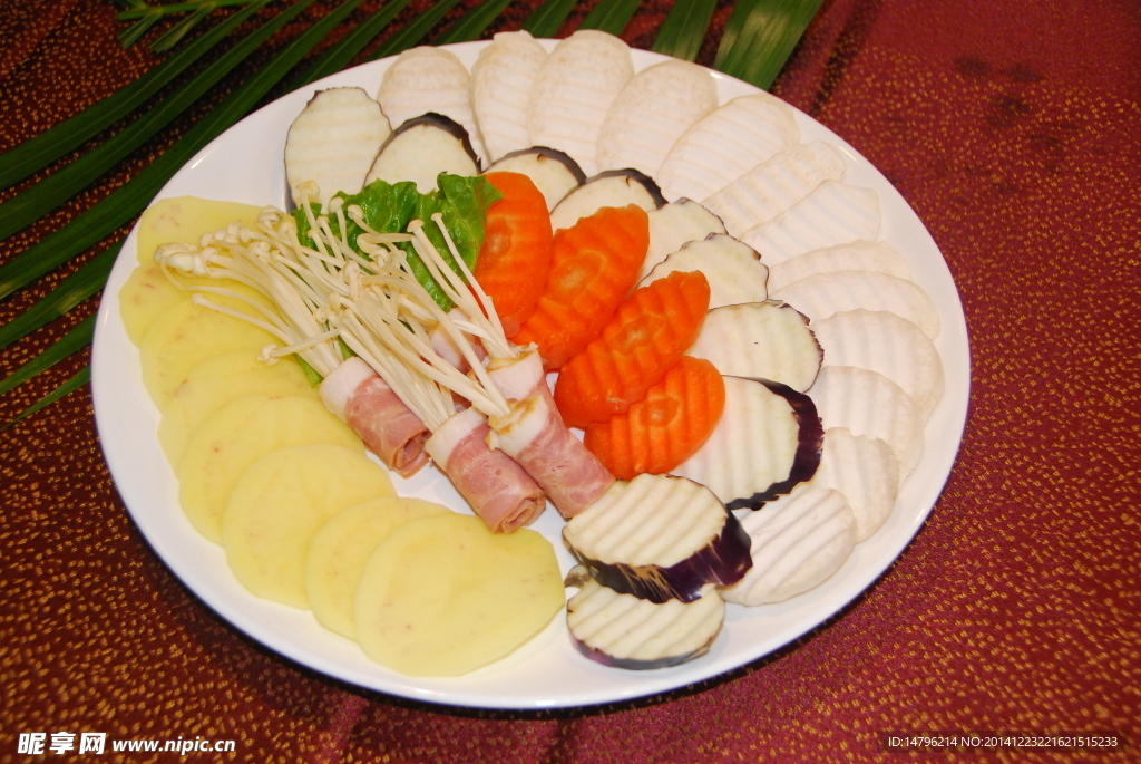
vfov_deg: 28.1
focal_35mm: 48
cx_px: 570
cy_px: 382
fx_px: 1523
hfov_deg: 41.1
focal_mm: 32
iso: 640
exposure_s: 1/125
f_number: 4.2
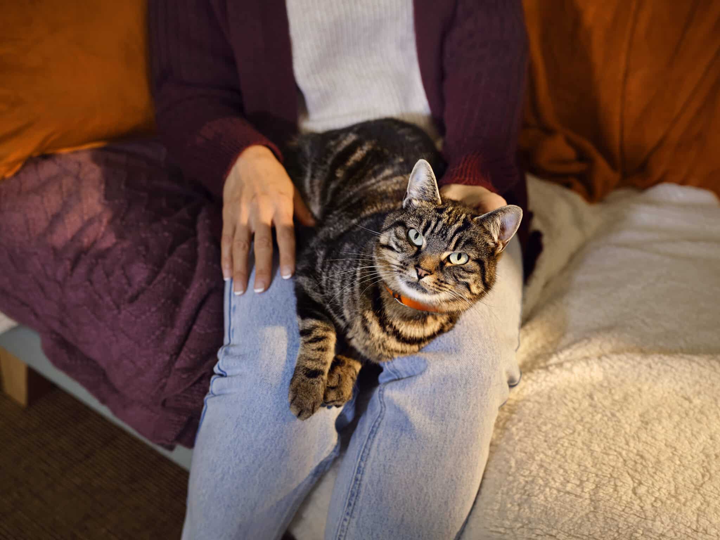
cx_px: 360
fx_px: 749
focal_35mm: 36
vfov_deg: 39.7
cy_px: 270
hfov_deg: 51.4
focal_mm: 45
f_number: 4
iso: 400
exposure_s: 1/125
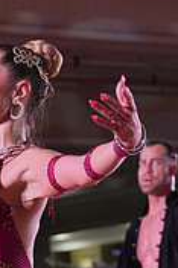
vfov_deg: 8.8
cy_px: 393
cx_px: 14
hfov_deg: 6.0
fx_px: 1694
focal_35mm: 228
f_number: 4
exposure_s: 1/500
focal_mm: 69
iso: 1600
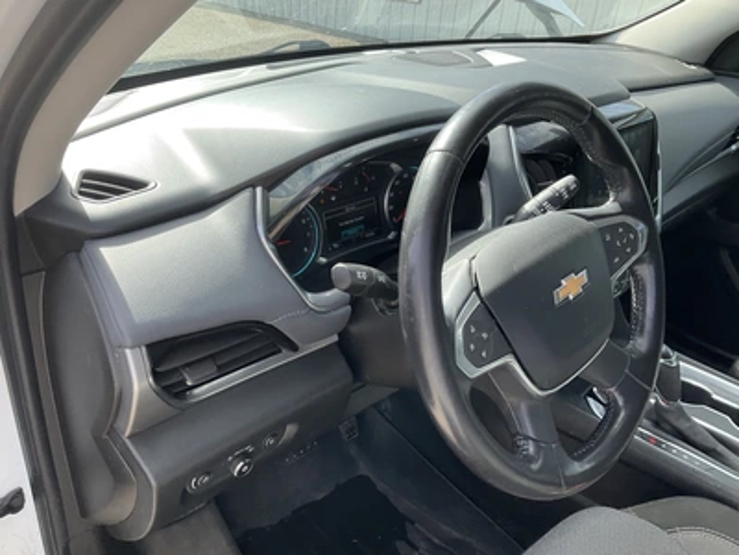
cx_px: 370
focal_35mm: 29
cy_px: 278
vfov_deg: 48.2
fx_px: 619
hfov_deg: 61.7
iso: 25
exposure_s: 1/245
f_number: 1.8
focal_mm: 3
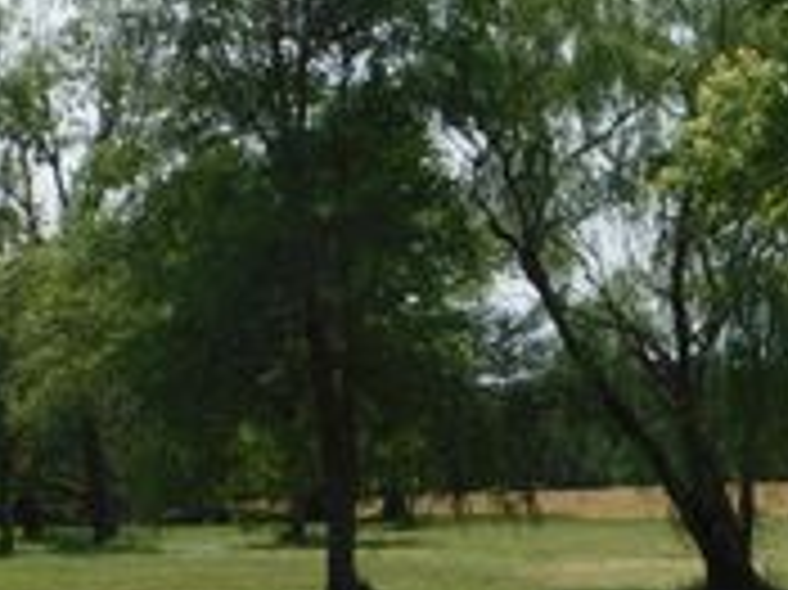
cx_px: 860
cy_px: 601
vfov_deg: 14.1
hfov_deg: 18.4
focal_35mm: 103
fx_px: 2343
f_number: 3.5
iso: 125
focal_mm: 6.3
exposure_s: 1/1500
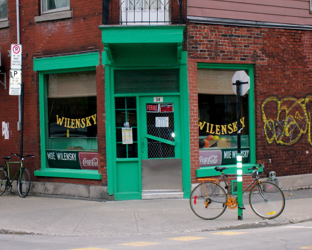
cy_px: 125
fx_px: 988
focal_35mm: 107
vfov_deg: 14.4
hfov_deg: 17.9
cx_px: 147
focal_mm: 16.8
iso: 140
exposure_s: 1/157
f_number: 4.6
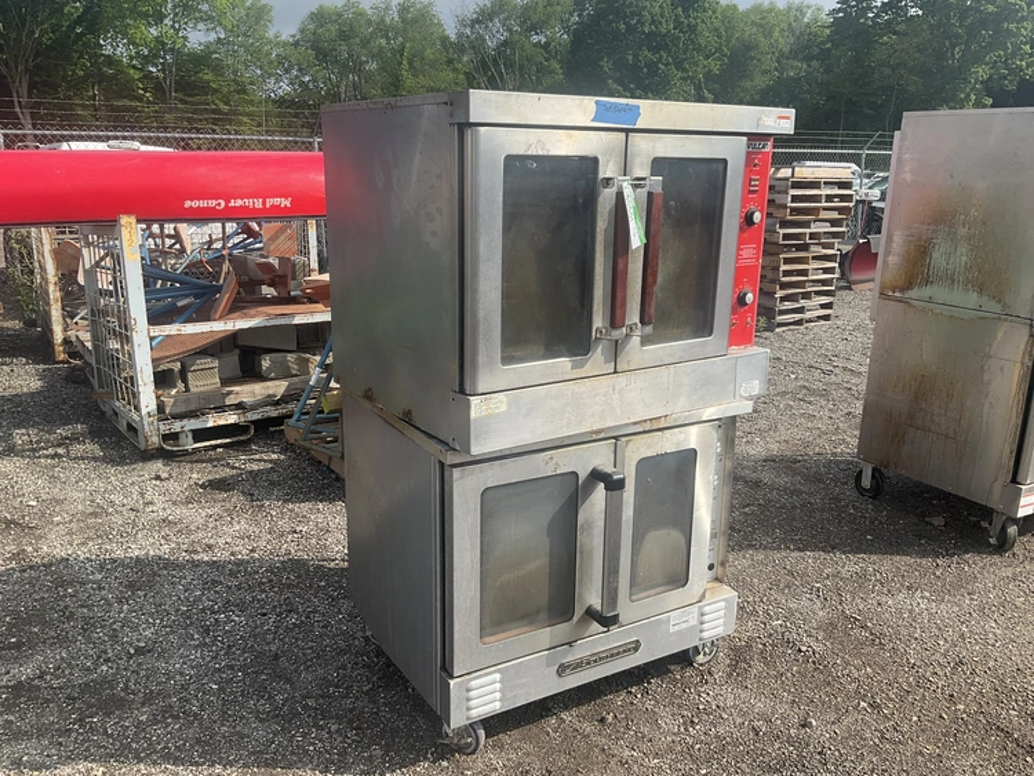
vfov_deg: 48.3
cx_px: 517
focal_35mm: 29
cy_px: 388
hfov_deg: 61.6
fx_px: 867
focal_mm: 3
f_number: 1.8
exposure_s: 1/1250
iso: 25
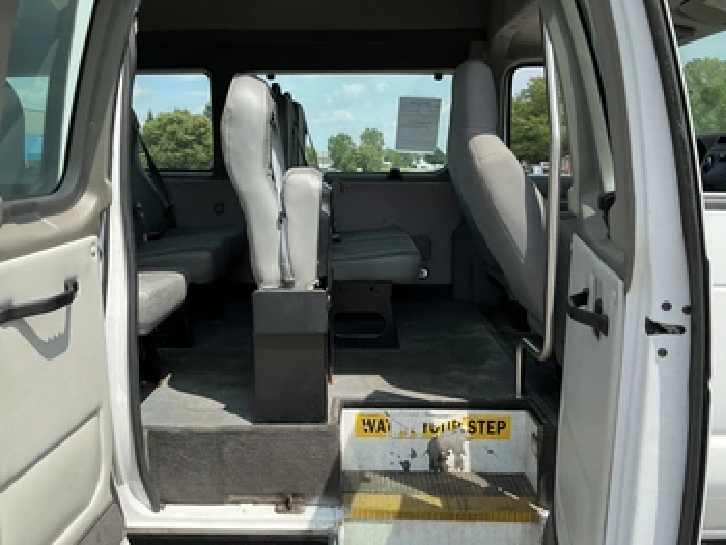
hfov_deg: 56.7
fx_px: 672
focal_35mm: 32
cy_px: 245
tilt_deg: -2.7
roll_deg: +0.3
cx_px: 342
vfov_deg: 44.1
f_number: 1.8
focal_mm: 3
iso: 25
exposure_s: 1/978
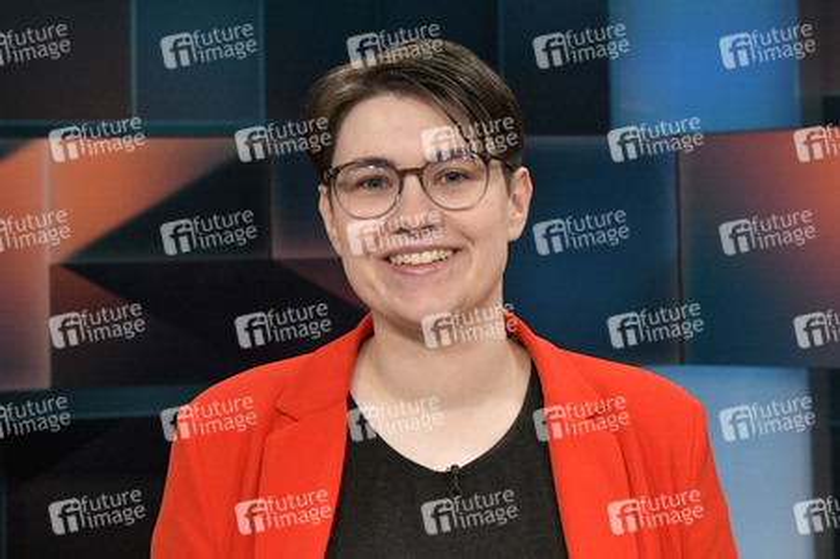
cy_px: 280
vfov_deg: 33.4
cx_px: 420
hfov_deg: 48.5
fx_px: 933
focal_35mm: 40
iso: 2500
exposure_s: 1/200
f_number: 6.3
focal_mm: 40
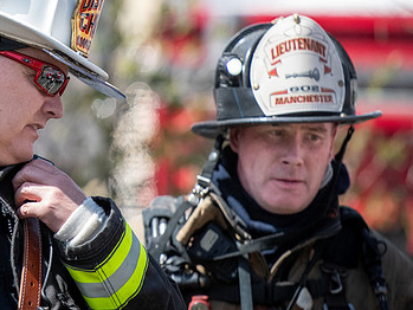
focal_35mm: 561
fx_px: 6696
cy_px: 46
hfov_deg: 3.5
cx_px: 22
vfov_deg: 2.7
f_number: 2.8
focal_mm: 185
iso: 1000
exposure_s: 1/8000
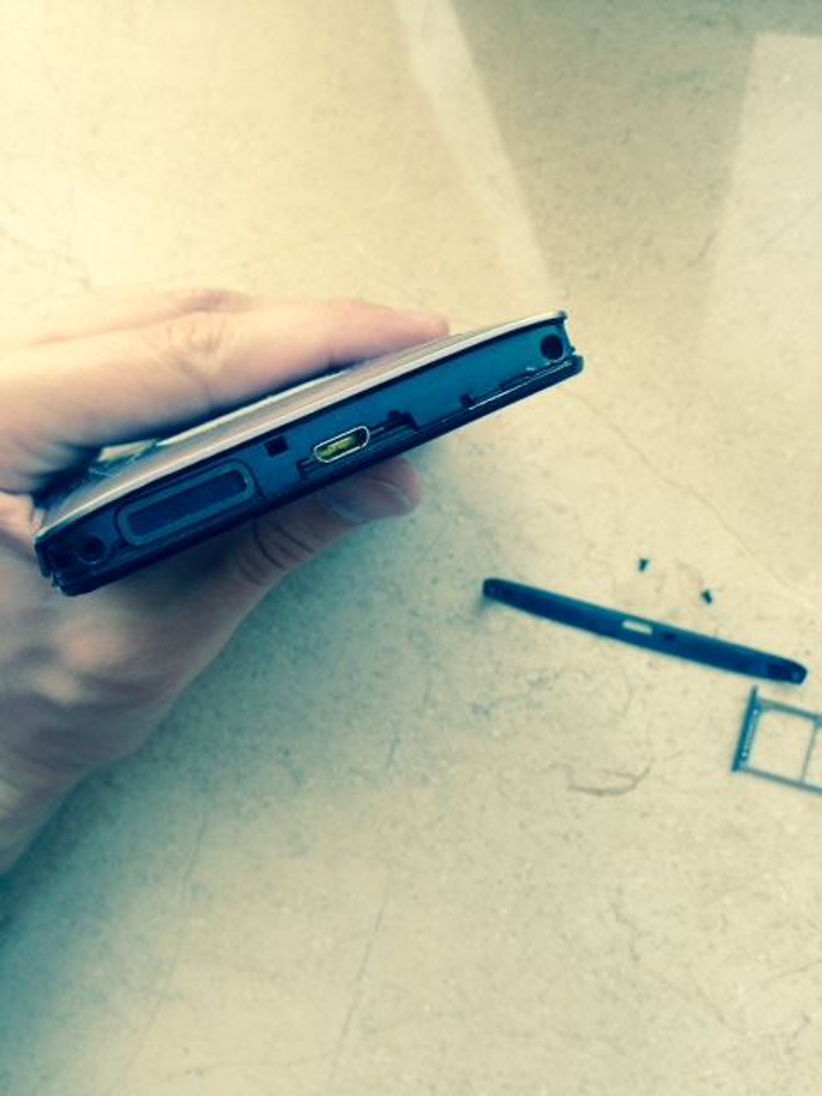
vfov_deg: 55.4
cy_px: 548
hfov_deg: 42.9
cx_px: 411
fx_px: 1045
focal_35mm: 33
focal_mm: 4.12
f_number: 2.4
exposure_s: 1/60
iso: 64
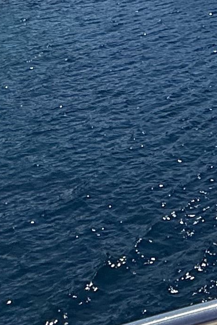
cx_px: 508
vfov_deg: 22.2
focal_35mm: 84
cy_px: -71
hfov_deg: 12.8
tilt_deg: -7.0
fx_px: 759
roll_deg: -0.5
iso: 50
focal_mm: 2.22
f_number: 2.2
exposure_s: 1/2165
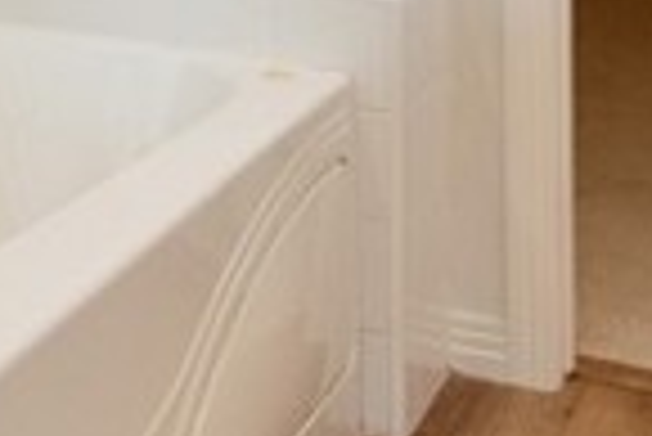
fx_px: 1795
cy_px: -443
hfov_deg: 18.7
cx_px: -256
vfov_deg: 12.2
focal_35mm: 99
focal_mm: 14
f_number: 5
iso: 400
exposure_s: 1/100
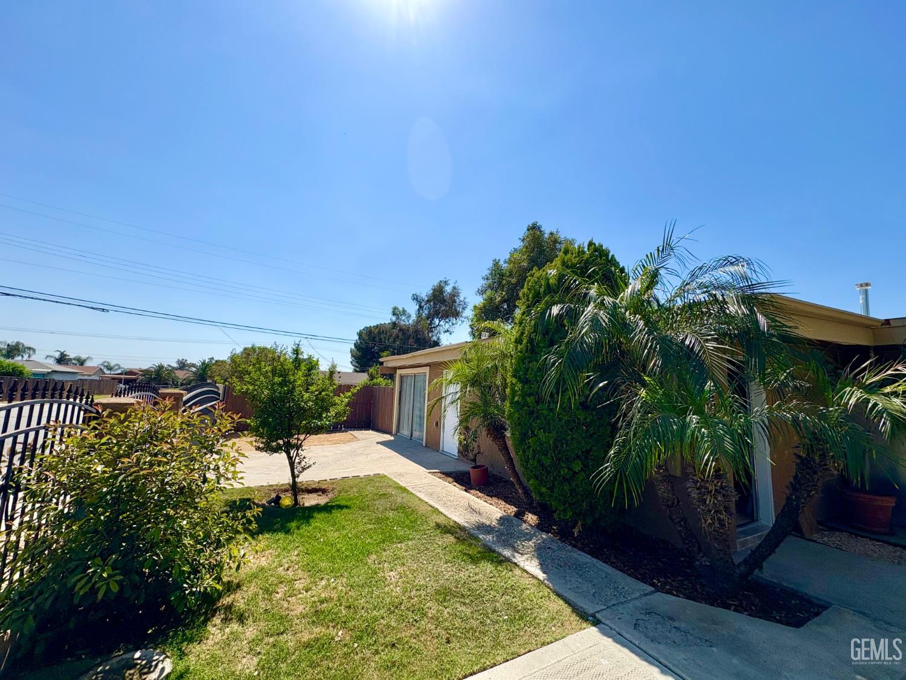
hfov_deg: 102.1
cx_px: 453
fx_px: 366
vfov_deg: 85.7
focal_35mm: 14
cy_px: 340
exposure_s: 1/2874
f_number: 2.2
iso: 50
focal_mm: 2.22
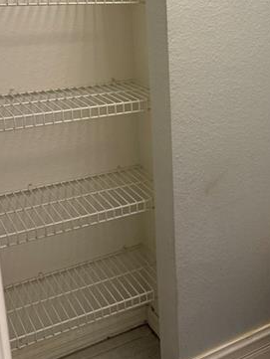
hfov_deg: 27.7
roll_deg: +0.4
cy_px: 93
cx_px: 236
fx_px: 530
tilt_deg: -13.9
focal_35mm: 51
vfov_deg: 36.7
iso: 160
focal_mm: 6.76
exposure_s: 1/60
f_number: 1.78
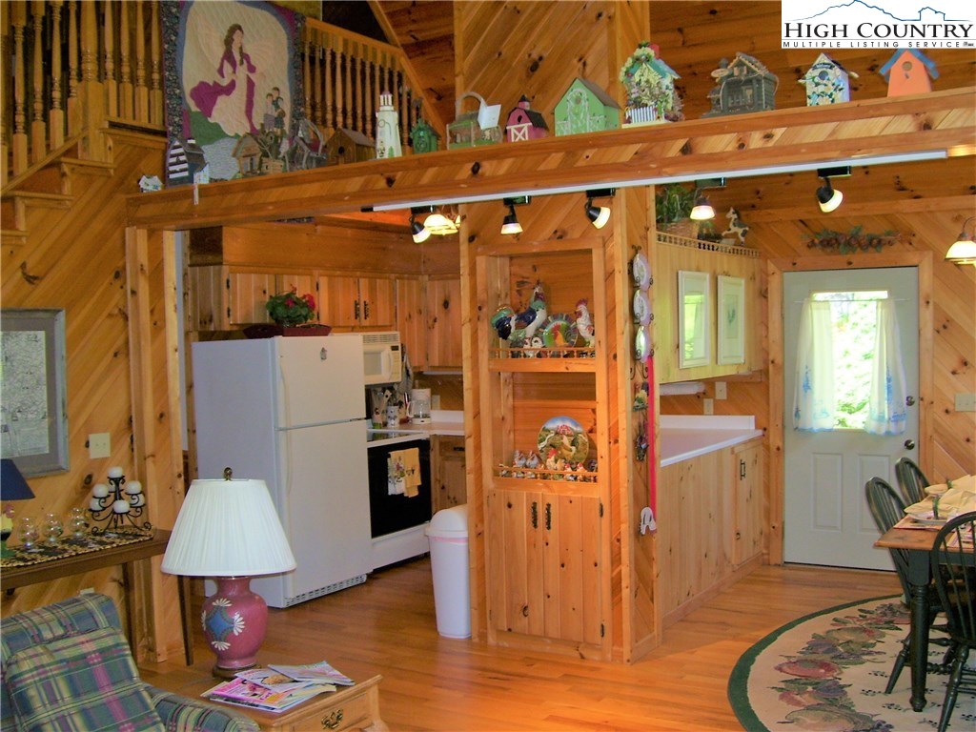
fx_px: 1043
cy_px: 366
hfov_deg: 50.1
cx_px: 488
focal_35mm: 37
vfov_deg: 38.7
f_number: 2.7
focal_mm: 6
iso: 80
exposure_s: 1/60
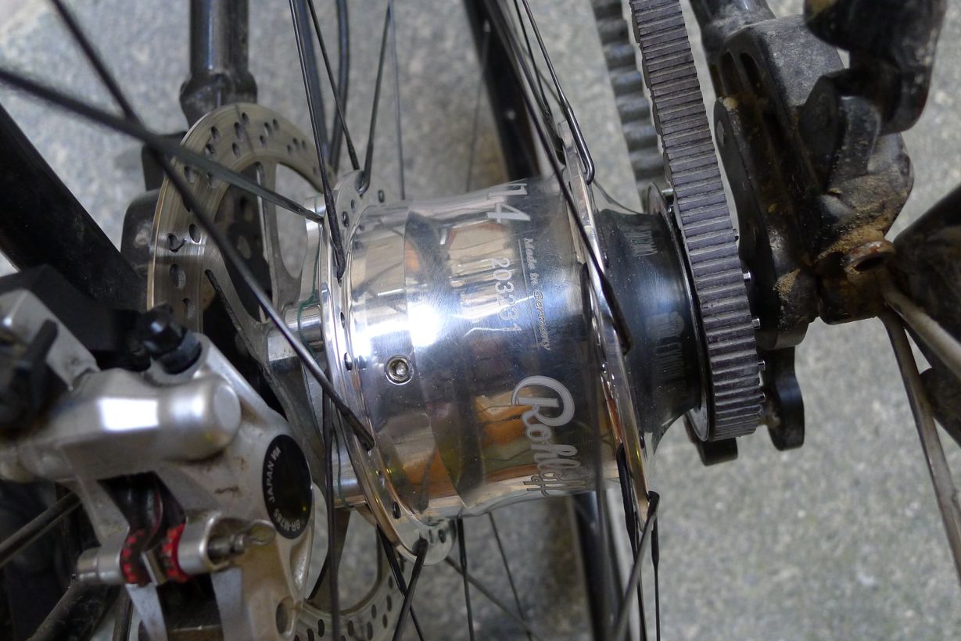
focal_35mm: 25
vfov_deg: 51.3
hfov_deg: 71.5
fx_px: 667
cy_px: 332
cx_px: 469
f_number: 2
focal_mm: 5.1
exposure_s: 1/60
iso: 400
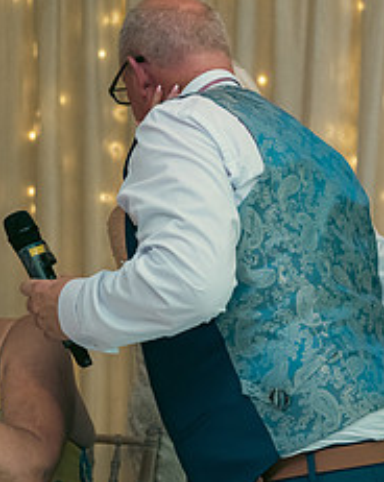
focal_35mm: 85
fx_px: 1211
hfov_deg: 18.0
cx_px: 248
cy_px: 216
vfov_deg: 22.5
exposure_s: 1/160
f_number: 3.5
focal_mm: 36
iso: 800
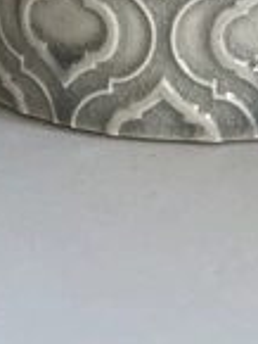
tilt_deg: +0.4
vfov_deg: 9.6
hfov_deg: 9.3
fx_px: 1568
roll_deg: +0.0
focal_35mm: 158
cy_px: -697
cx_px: 294
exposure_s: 1/38
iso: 640
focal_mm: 5.96
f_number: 1.6
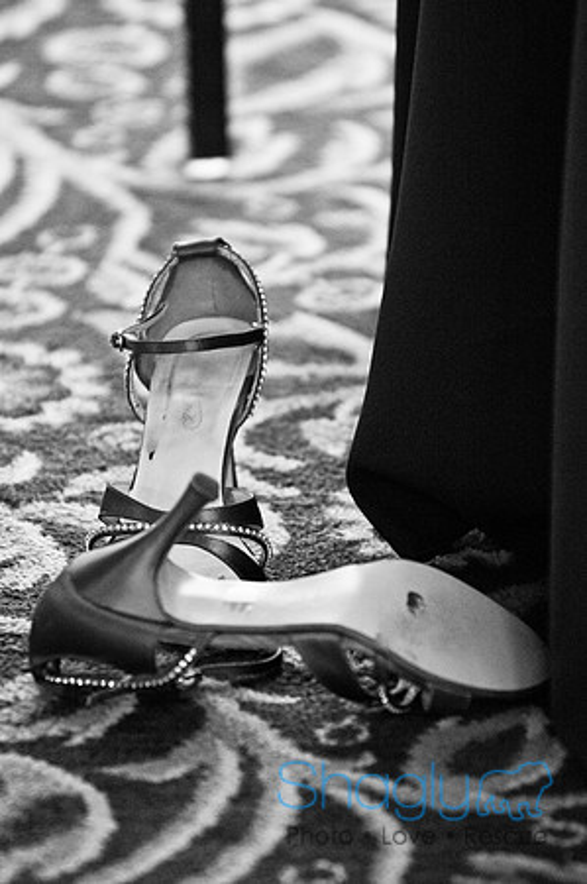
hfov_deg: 4.6
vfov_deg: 6.9
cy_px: 442
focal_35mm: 300
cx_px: 294
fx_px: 7354
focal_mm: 200
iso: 400
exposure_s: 1/125
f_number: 2.8
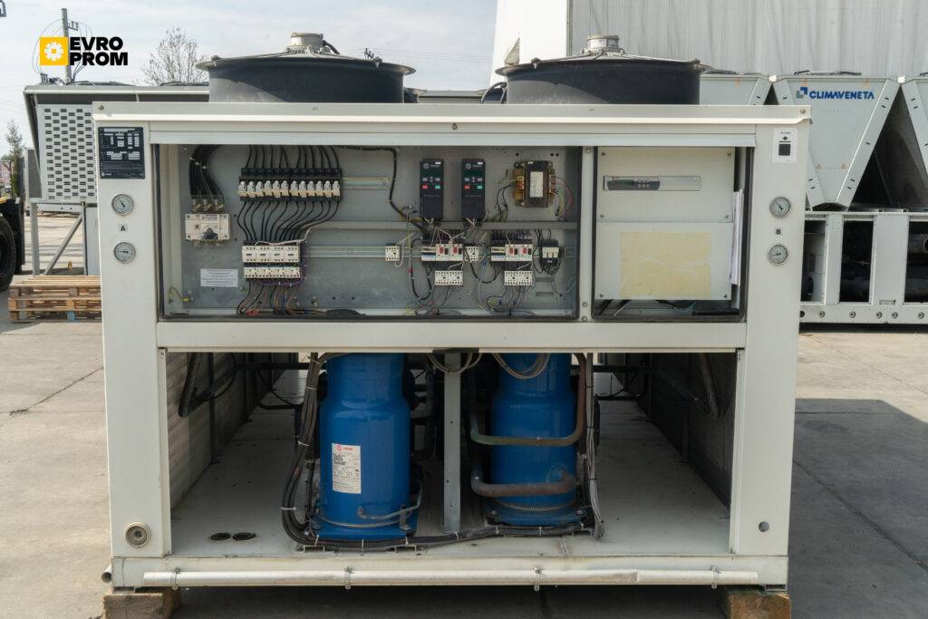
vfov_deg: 36.0
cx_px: 464
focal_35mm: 37
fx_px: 954
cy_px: 310
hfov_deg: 51.9
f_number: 16
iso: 160
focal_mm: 37
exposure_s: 1/80
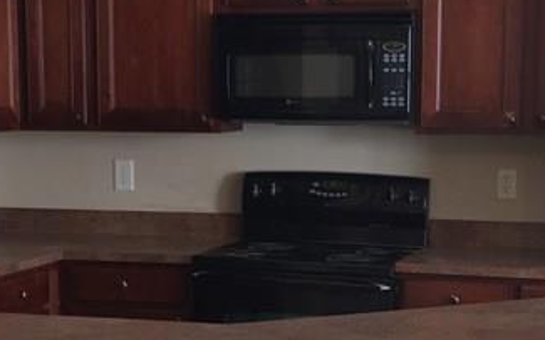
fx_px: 1440
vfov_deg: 13.3
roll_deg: -1.1
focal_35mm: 97
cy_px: 327
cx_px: 248
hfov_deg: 21.4
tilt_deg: -9.2
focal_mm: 4.15
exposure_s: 1/60
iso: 40
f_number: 2.2
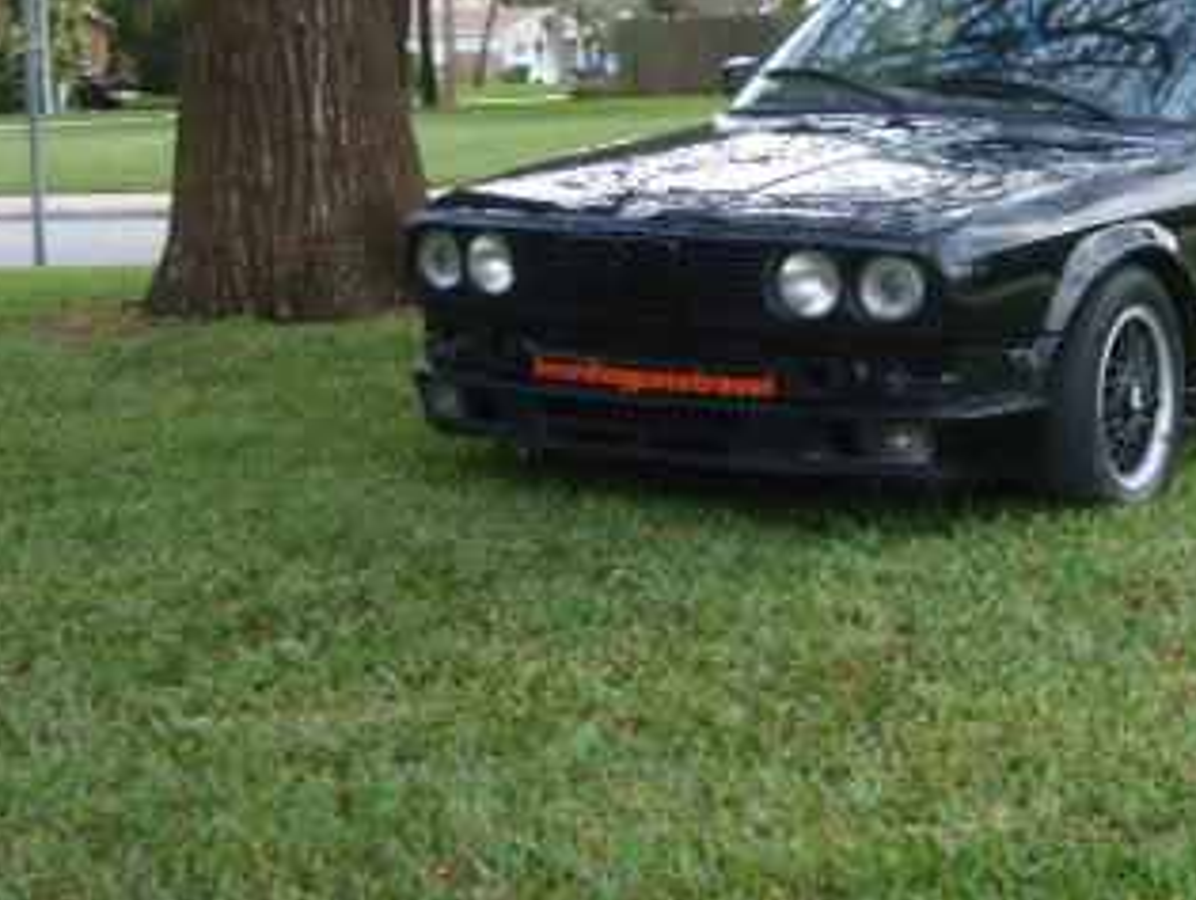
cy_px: 235
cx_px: 1124
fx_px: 2456
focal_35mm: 71
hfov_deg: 26.3
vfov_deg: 20.6
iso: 50
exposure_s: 1/90
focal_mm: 5.8
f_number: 2.8
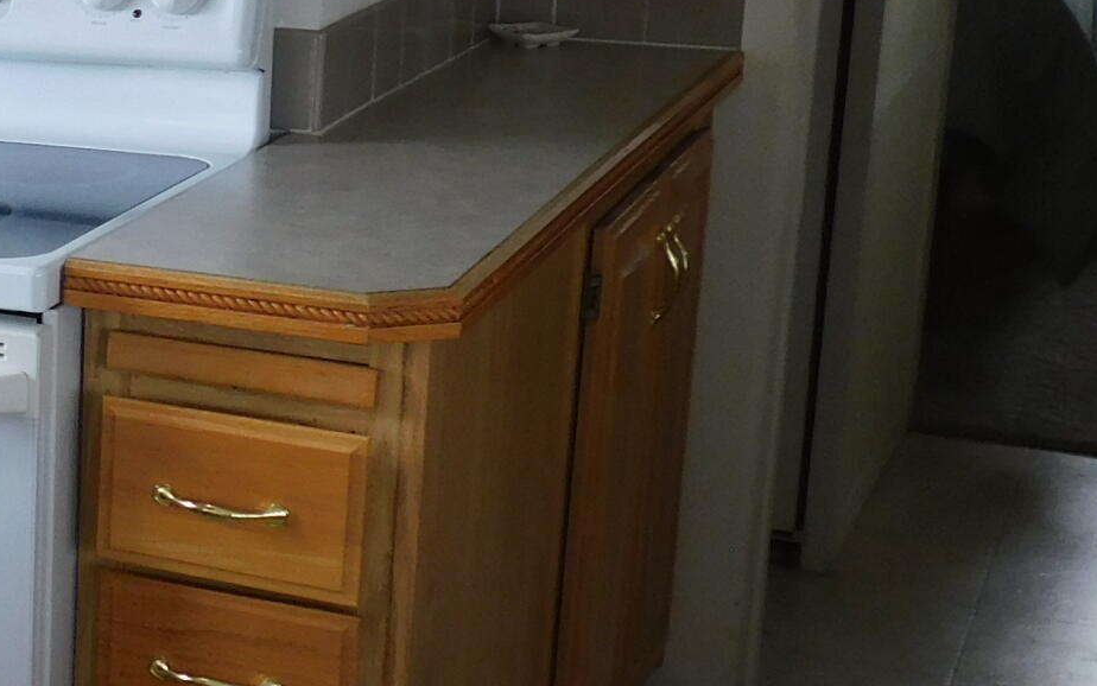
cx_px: -605
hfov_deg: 20.3
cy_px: 312
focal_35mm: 86
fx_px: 2572
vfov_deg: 15.2
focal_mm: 4.5
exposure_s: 1/60
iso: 125
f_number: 3.1
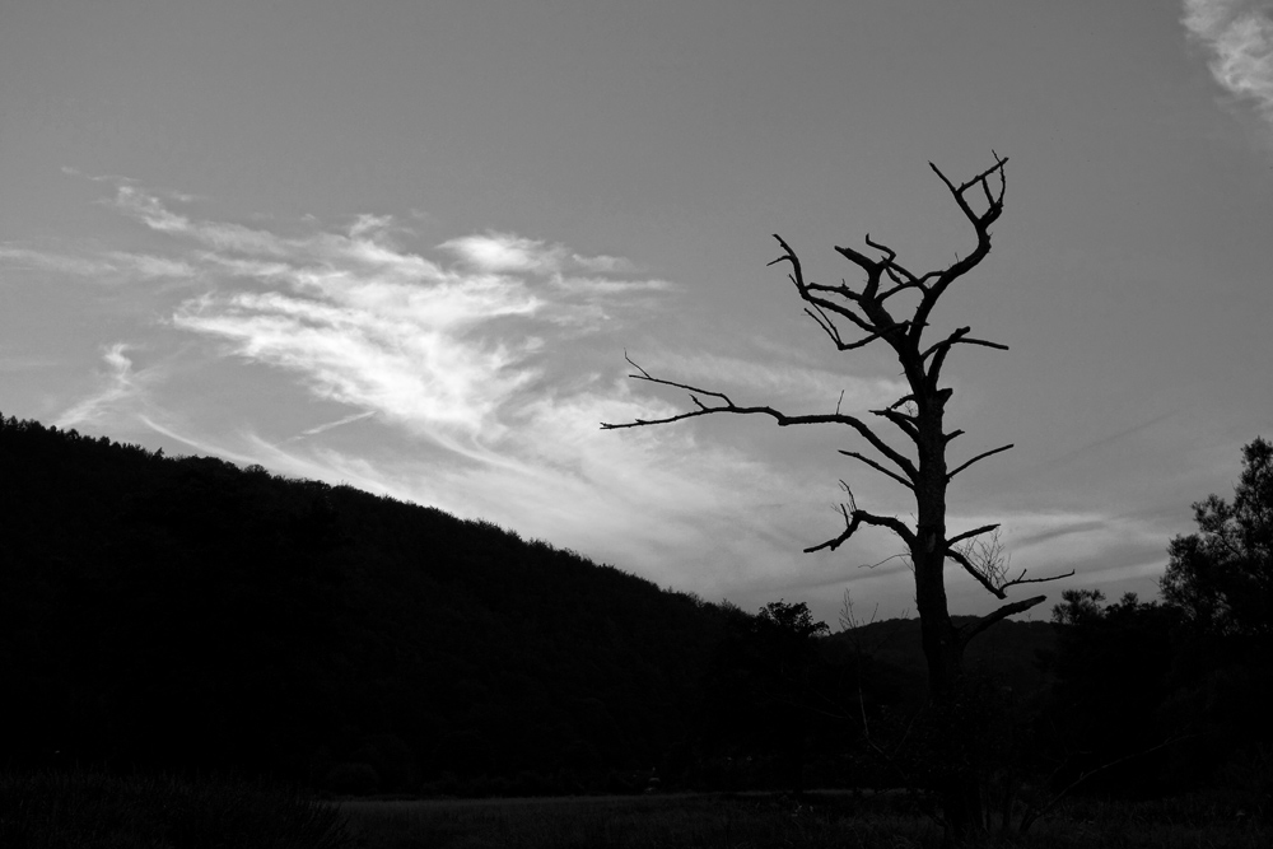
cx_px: 636
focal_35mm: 59
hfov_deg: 33.9
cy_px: 424
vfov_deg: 23.0
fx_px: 2086
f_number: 5.6
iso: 125
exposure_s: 1/125
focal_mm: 21.77
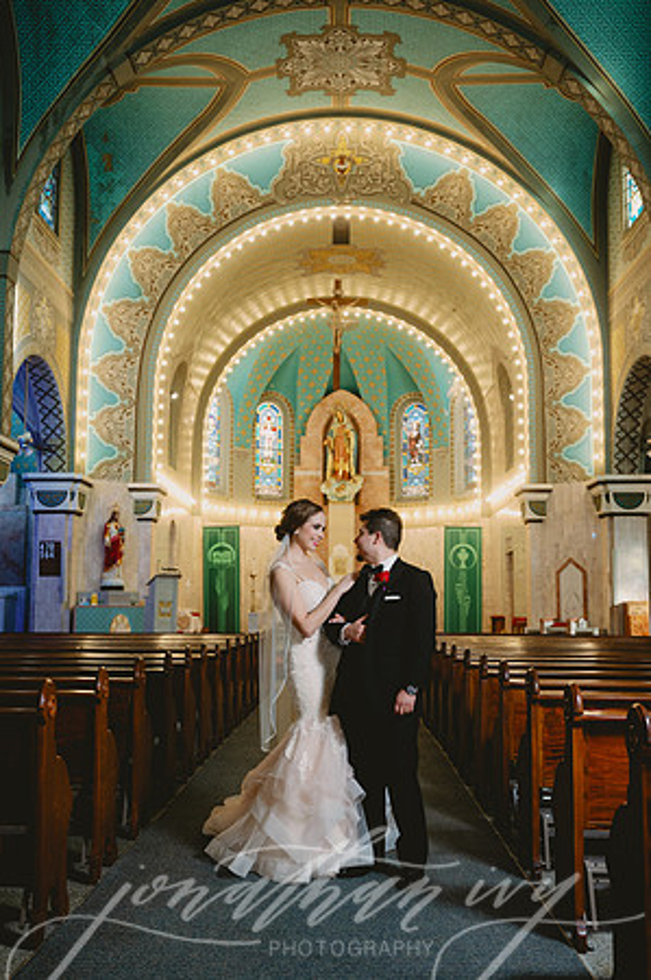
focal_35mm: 36
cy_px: 490
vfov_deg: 53.2
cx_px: 326
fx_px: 979
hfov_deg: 36.8
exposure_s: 1/125
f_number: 4
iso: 1000
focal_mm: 36
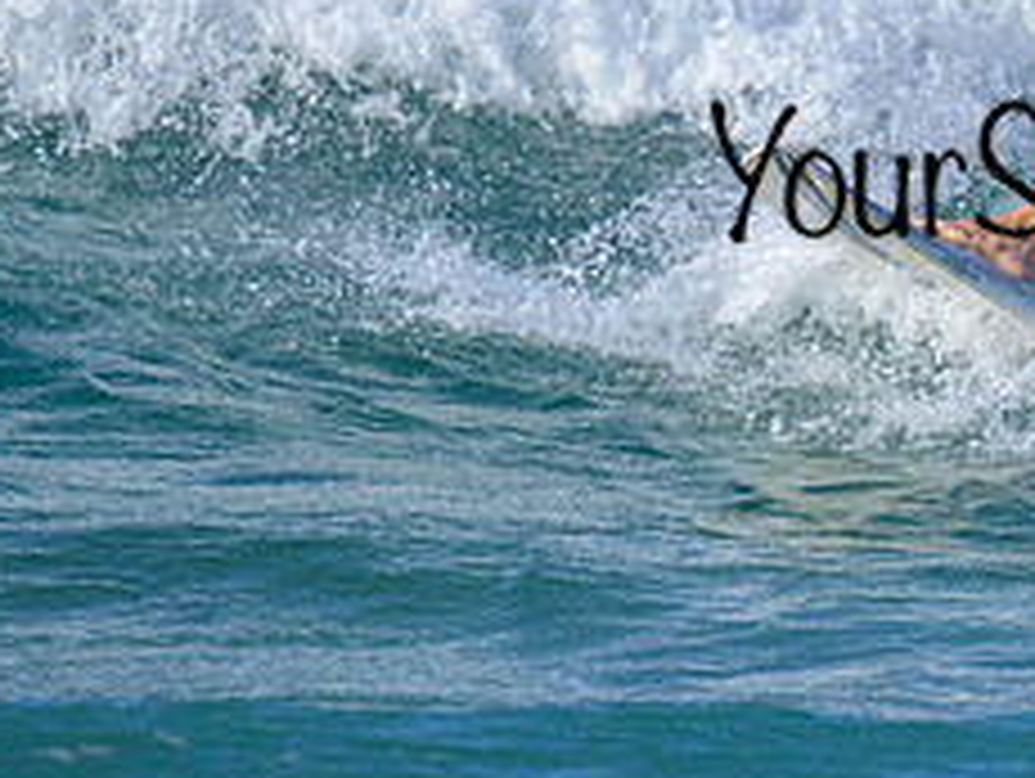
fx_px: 67823
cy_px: 130
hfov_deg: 0.9
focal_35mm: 2266
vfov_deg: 0.7
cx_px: 1096
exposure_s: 1/2000
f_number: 11
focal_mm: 680
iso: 800
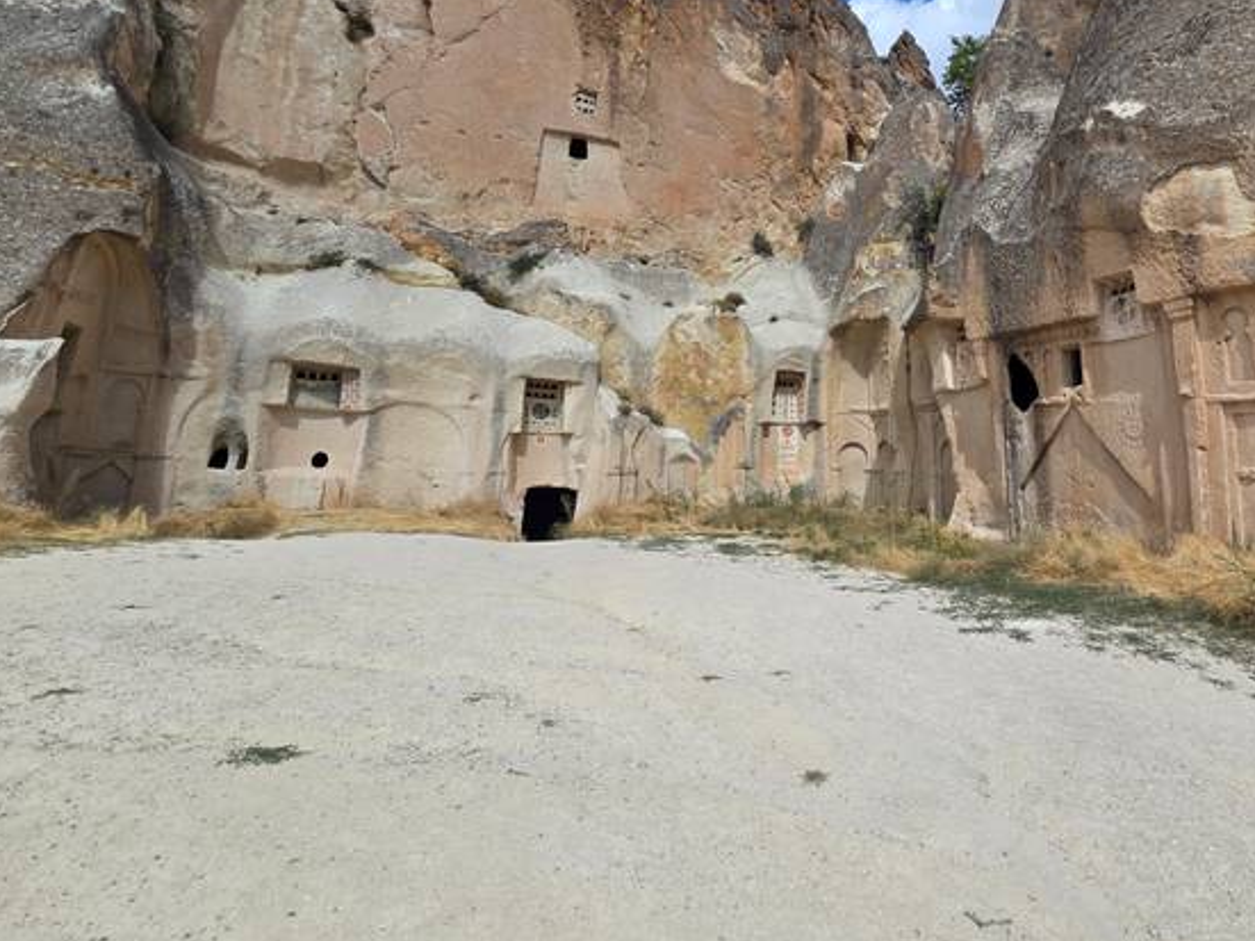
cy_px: 374
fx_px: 616
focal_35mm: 17
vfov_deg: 73.9
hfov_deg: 88.6
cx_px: 809
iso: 50
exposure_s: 1/3059
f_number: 2.2
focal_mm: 2.2
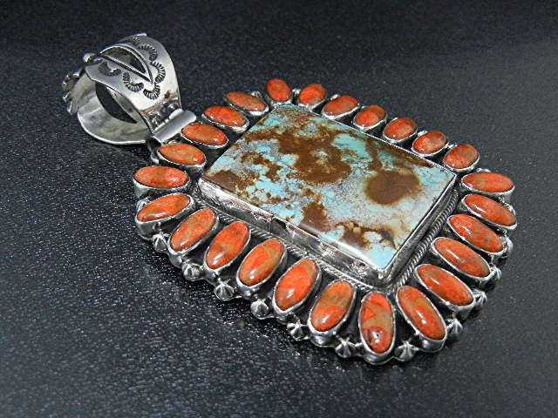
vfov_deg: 32.2
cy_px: 209
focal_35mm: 45
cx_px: 279
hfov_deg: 42.1
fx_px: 725
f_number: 7.6
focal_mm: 8.1
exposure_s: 1/30
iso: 767
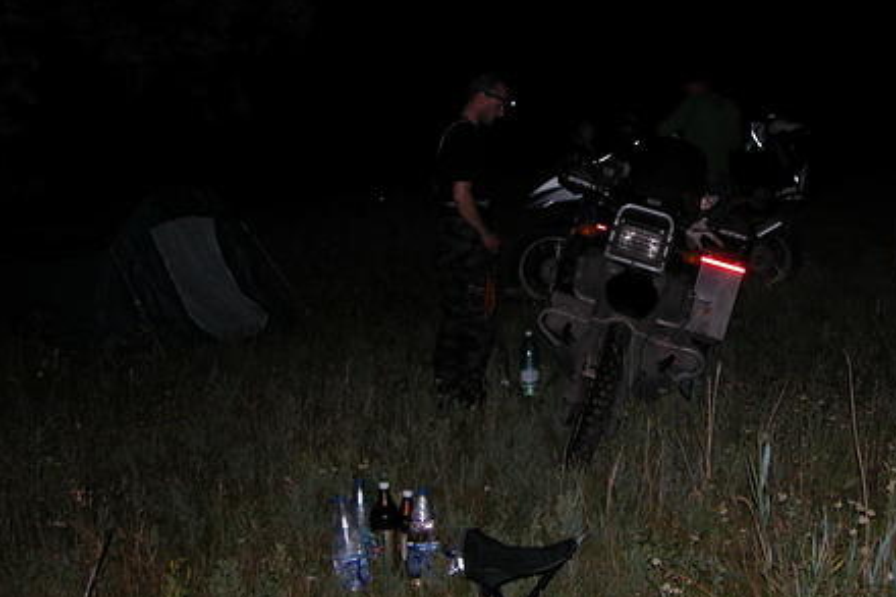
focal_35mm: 53
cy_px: 267
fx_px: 1319
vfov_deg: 25.5
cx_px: 648
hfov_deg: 36.8
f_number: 2.8
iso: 100
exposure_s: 1/60
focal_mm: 8.9
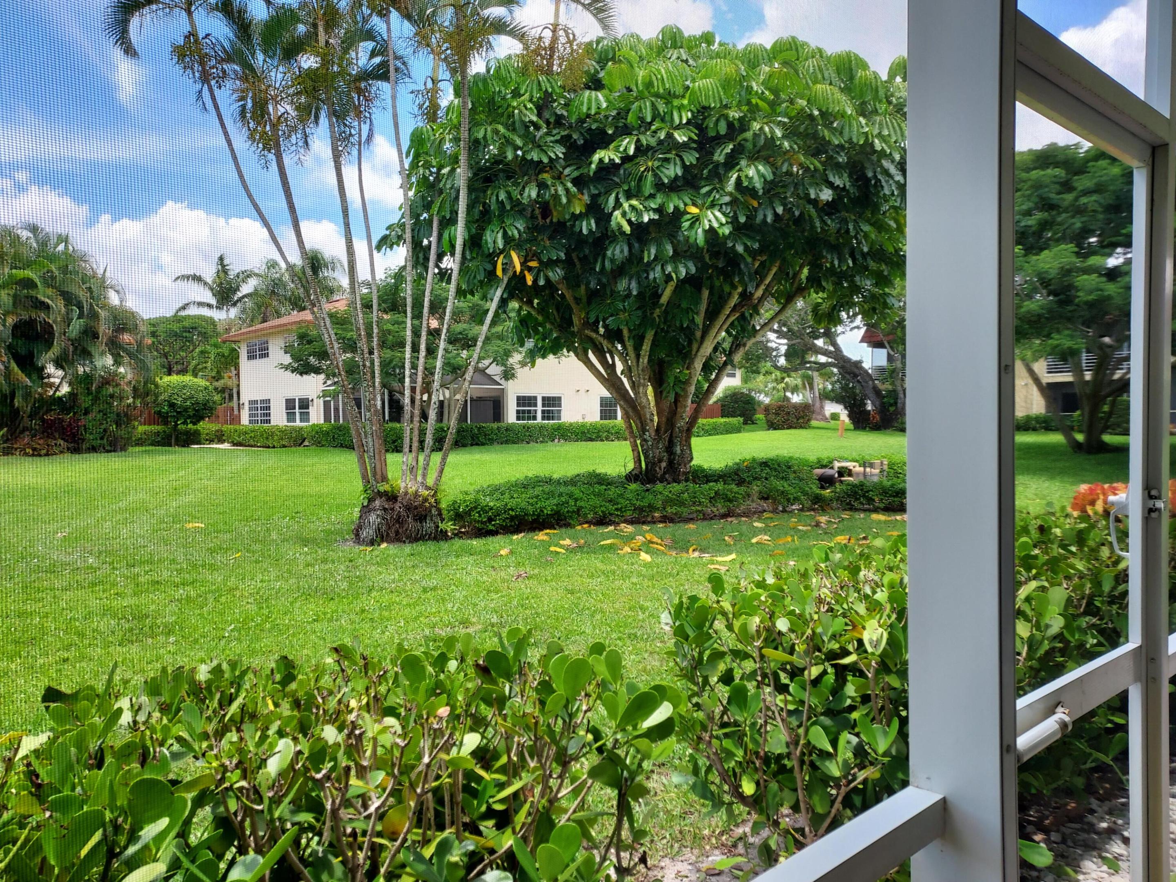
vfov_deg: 56.8
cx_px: 588
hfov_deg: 71.6
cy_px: 441
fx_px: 815
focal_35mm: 24
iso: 40
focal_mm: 4.6
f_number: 1.8
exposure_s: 1/240
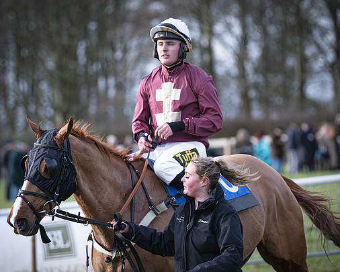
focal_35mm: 282
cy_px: 143
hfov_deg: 6.9
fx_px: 2838
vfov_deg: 5.5
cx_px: 171
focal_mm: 150
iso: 400
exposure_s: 1/2000
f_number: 2.8
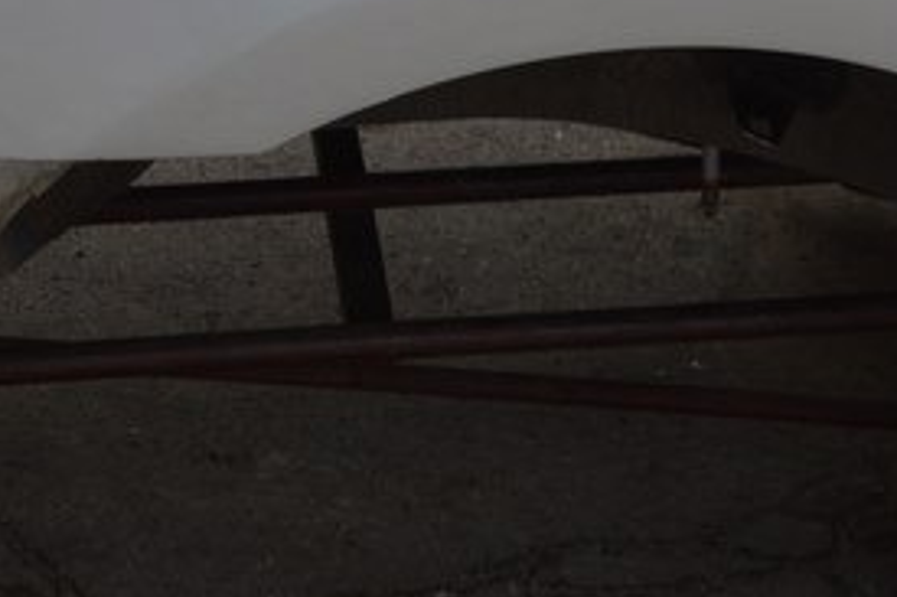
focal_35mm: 140
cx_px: 414
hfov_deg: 14.7
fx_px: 3483
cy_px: -403
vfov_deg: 9.4
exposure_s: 1/125
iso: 100
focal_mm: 25
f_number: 5.6
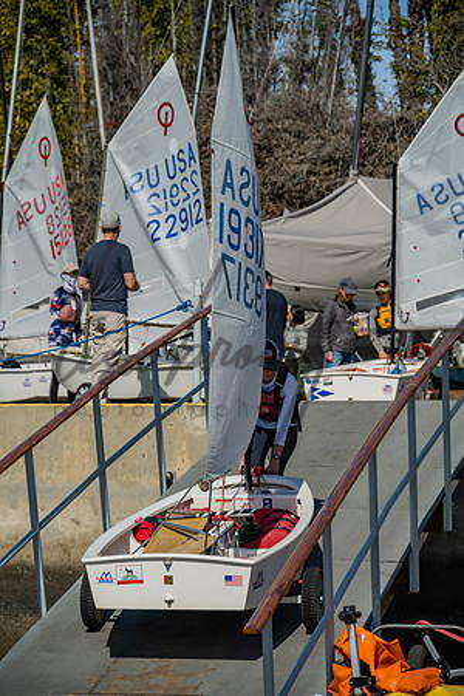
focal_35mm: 120
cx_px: 232
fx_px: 2320
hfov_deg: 11.4
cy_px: 348
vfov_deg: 17.1
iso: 100
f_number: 6.3
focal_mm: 120
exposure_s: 1/400
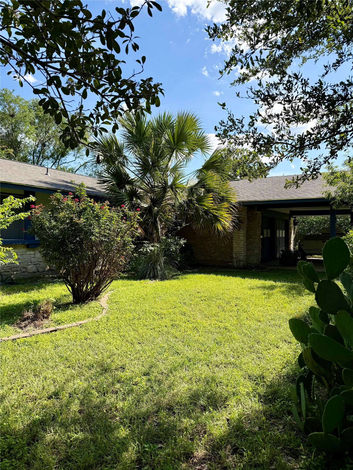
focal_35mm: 24
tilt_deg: +1.1
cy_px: 235
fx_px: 326
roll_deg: -1.3
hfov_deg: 56.8
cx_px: 176
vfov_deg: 71.6
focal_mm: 6.76
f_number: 1.78
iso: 80
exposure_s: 1/2801
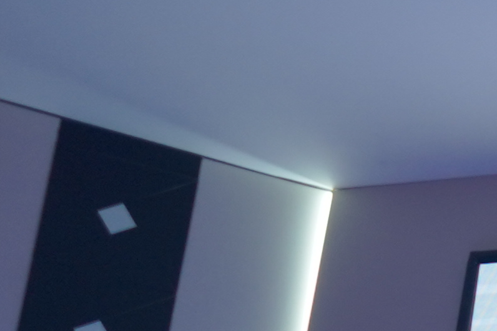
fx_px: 3120
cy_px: 751
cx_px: 1817
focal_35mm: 226
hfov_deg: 7.3
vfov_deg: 5.9
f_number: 3.5
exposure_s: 1/125
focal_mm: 30
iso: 500
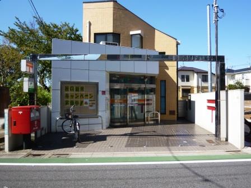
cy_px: 94
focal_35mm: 26
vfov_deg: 53.1
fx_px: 189
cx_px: 126
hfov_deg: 67.3
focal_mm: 4.6
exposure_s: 1/1000
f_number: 2.6
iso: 100
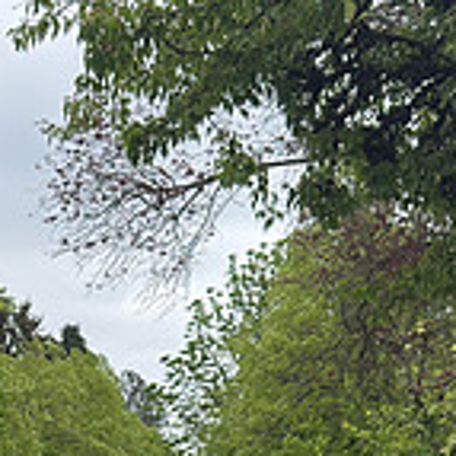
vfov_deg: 12.9
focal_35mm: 129
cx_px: -163
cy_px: 655
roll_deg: -0.7
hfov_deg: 13.0
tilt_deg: -1.2
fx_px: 1923
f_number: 1.78
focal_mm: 6.76
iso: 80
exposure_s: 1/2105
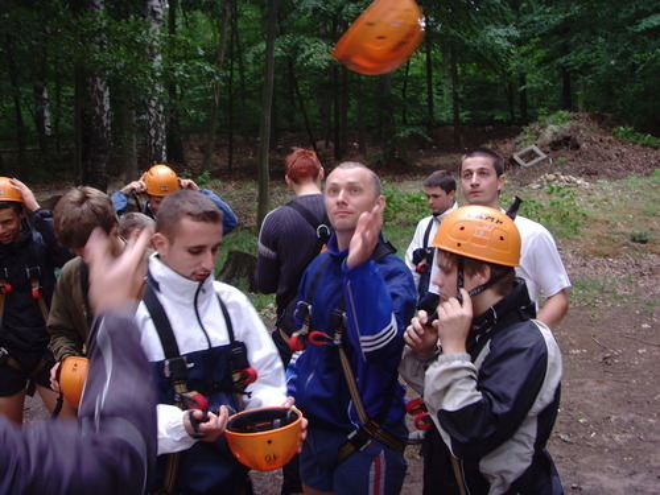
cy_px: 248
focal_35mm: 39
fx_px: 744
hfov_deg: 47.9
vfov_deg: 36.8
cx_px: 330
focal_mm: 6.6
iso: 100
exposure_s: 1/45
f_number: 3.5
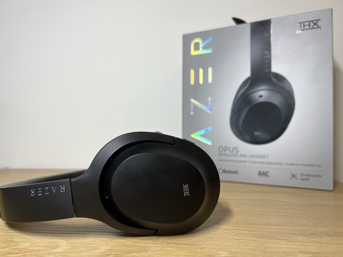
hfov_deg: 67.3
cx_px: 172
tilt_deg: -1.0
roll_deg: -0.1
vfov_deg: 53.1
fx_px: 258
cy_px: 128
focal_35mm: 26
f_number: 1.5
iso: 80
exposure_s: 1/121
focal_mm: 5.7
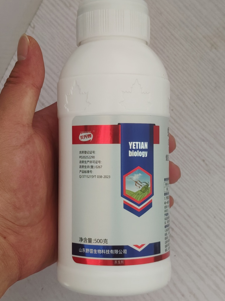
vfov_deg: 37.5
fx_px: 442
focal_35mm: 51
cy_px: 150
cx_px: 112
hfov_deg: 28.6
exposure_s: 1/50
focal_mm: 4.84
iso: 1280
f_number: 1.88
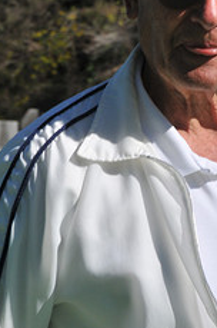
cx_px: 209
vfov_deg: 3.2
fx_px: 5858
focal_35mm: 646
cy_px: 66
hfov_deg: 2.1
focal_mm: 170
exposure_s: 1/125
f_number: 22
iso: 200
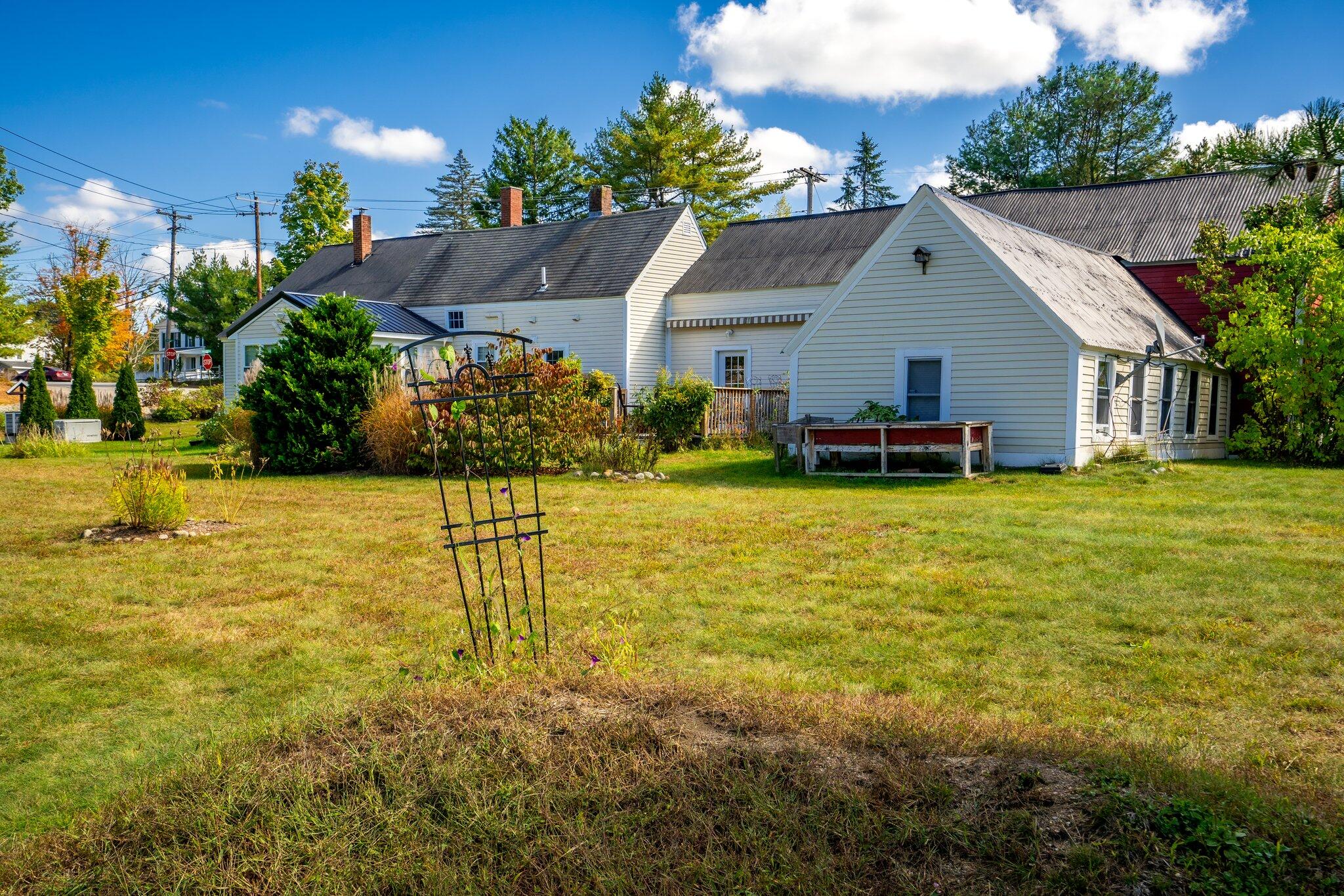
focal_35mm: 33
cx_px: 672
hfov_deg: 57.2
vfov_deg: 40.0
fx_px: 1232
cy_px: 448
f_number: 9
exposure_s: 1/250
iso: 100
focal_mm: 33
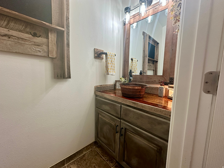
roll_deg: -1.3
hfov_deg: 102.1
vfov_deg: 85.7
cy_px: 84
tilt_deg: -6.0
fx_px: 91
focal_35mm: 14
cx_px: 112
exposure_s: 1/120
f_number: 2.2
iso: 200
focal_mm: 2.22
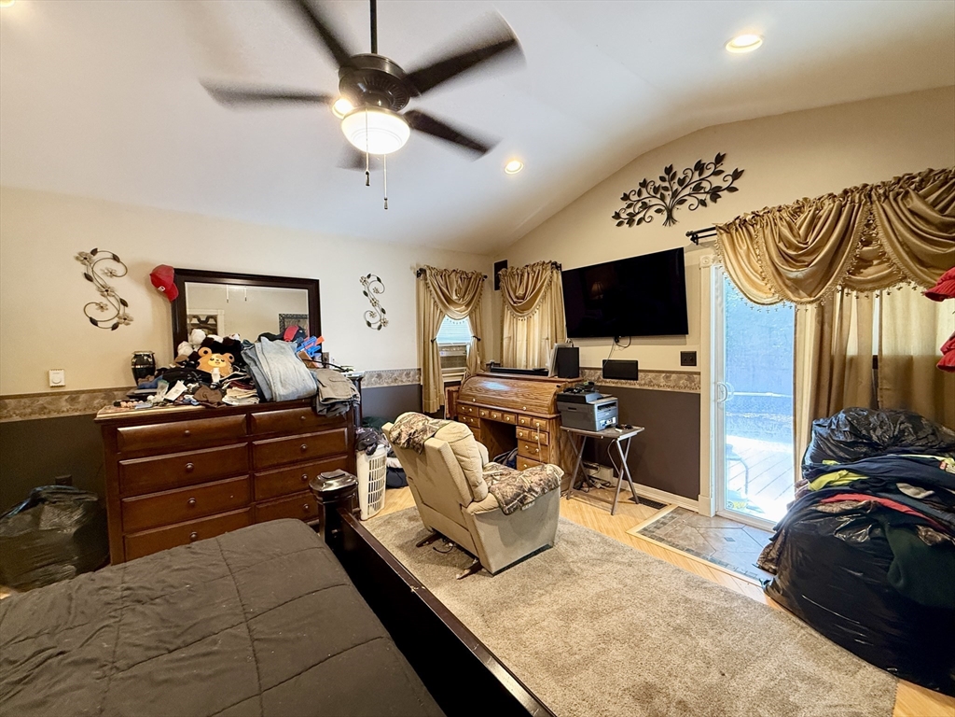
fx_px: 386
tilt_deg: -2.4
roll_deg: -0.2
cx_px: 478
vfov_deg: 85.7
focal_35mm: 14
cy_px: 358
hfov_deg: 102.1
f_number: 2.2
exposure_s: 1/60
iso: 320
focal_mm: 2.22
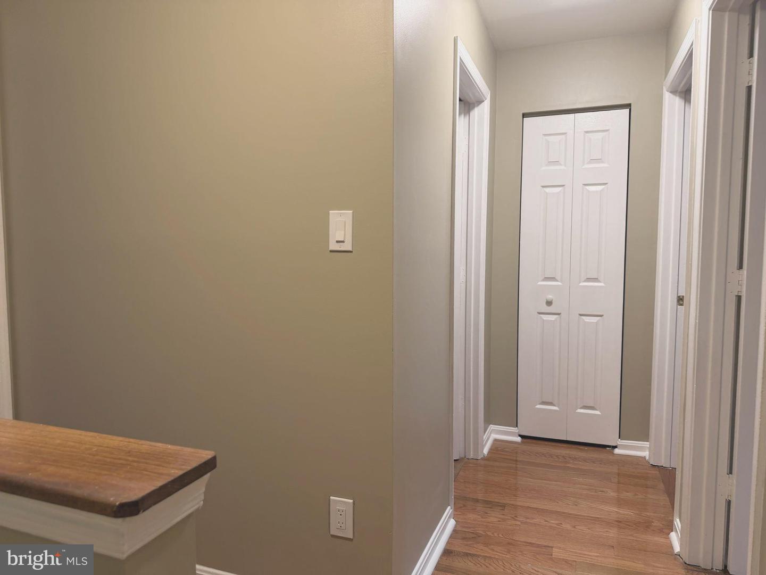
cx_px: 383
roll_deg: +0.0
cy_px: 288
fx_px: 531
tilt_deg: -6.1
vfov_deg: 56.8
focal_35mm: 24
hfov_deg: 71.6
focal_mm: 6.76
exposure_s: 1/60
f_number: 1.78
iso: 125
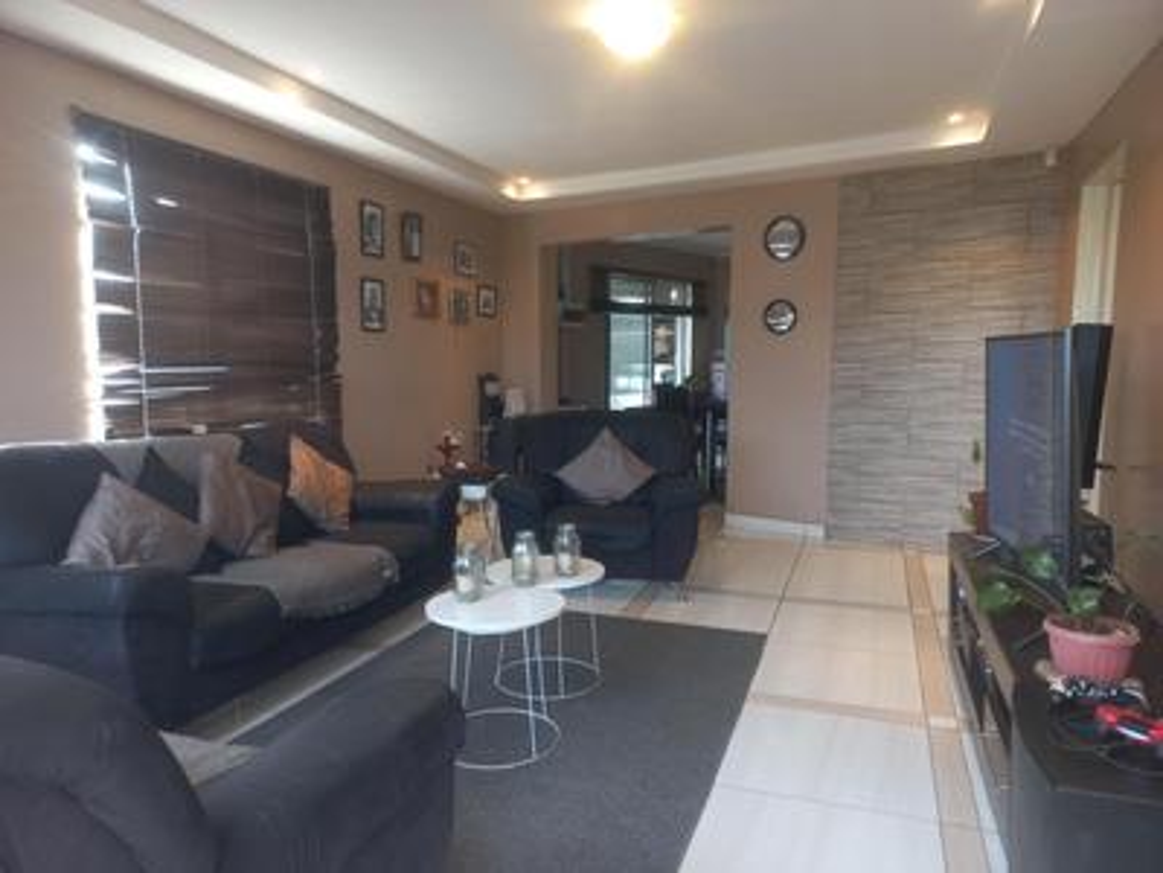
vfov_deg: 54.9
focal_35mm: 25
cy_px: 436
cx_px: 582
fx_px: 840
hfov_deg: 69.4
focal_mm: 4.6
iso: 200
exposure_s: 1/33.3
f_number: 1.8
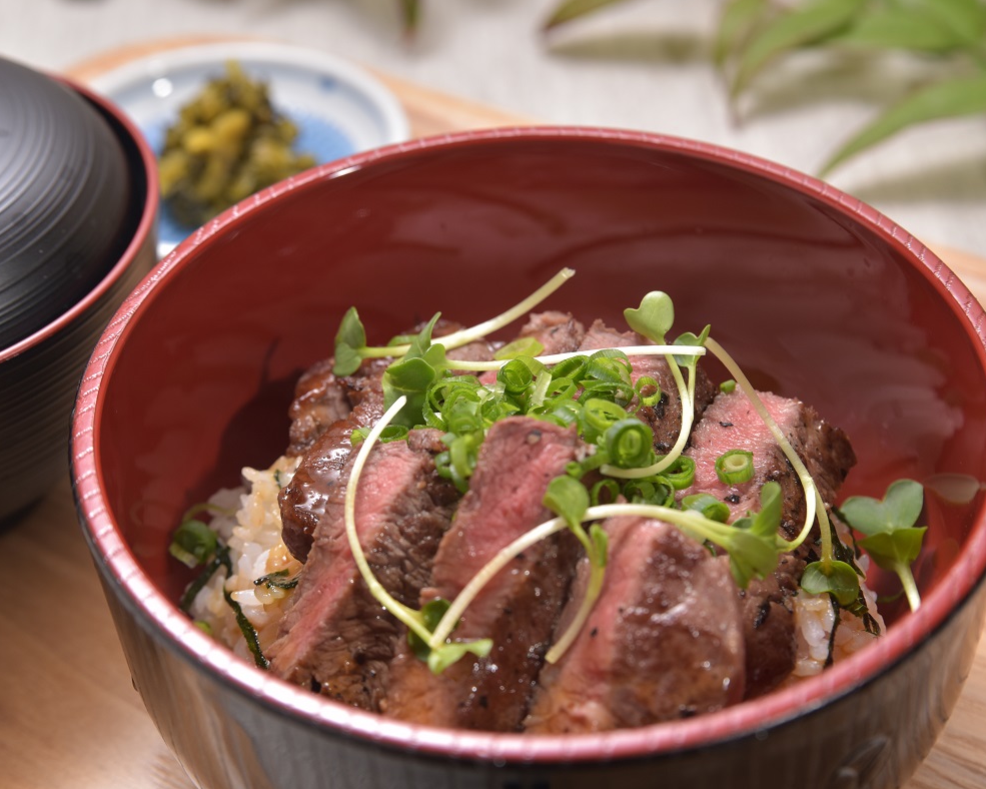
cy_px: 391
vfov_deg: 19.2
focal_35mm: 80
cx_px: 398
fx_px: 2335
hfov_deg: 23.8
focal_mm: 70
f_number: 7.1
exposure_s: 1/160
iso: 200
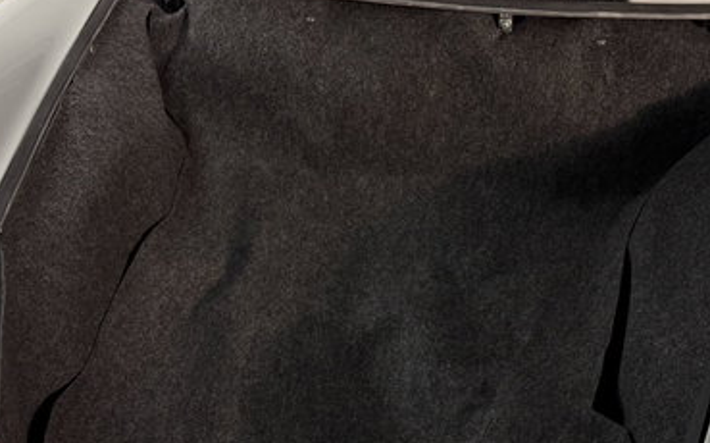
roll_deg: -0.7
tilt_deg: -34.5
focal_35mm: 53
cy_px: 374
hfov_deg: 38.0
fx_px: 1025
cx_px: 435
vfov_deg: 23.9
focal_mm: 6.76
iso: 320
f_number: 1.78
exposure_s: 1/50
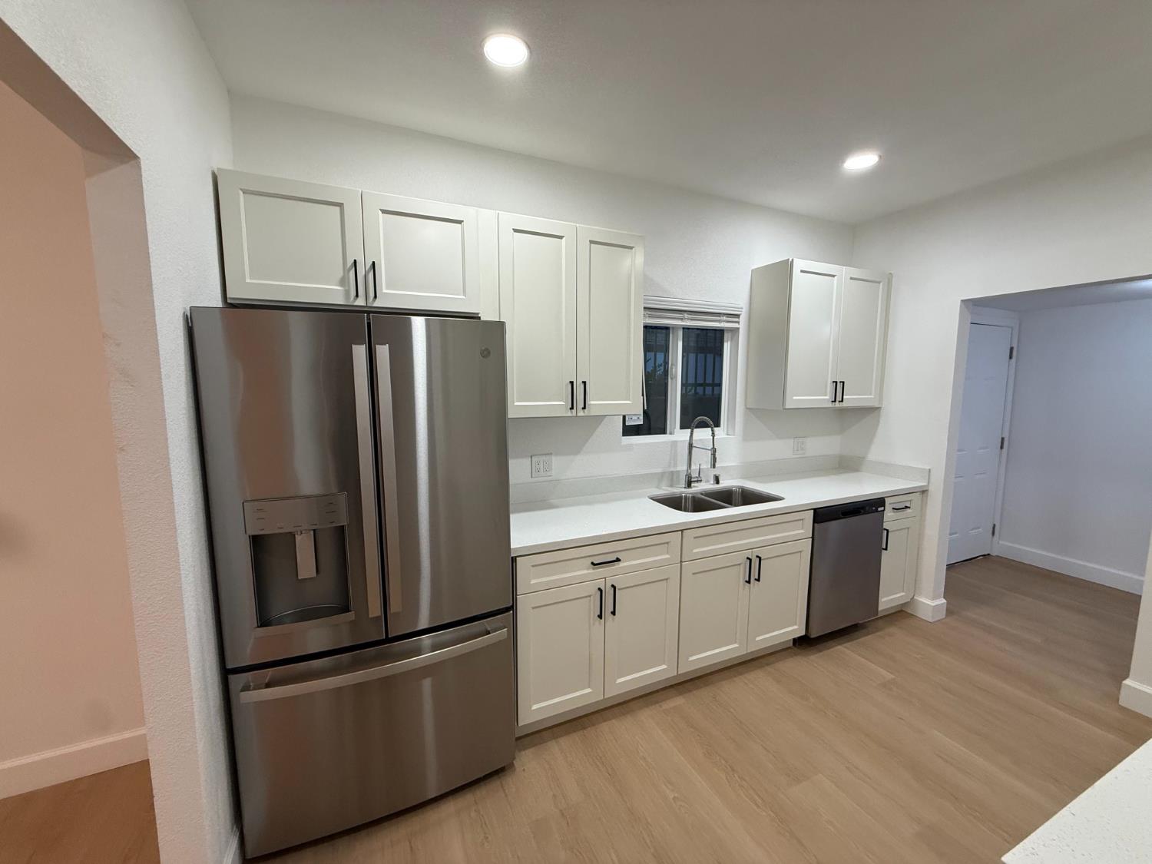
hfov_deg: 102.1
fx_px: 466
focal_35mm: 14
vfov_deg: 85.7
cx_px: 576
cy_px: 432
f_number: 2.2
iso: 200
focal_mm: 2.22
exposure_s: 1/120
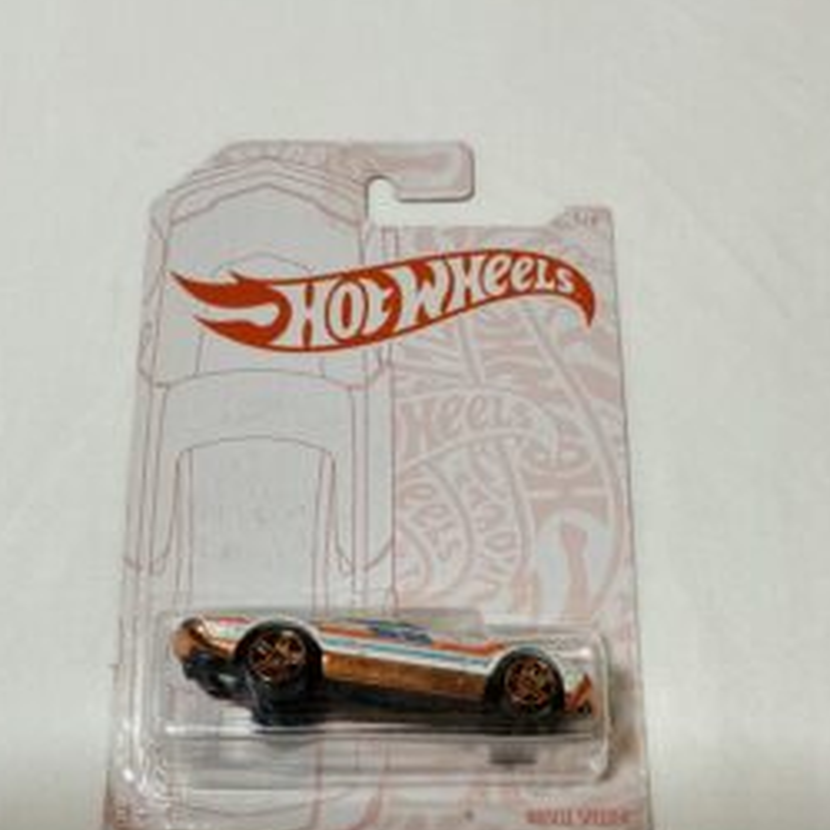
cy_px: 584
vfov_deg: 40.2
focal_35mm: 41
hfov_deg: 40.9
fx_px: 1112
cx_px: 398
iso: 80
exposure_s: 1/60
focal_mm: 3
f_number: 1.8
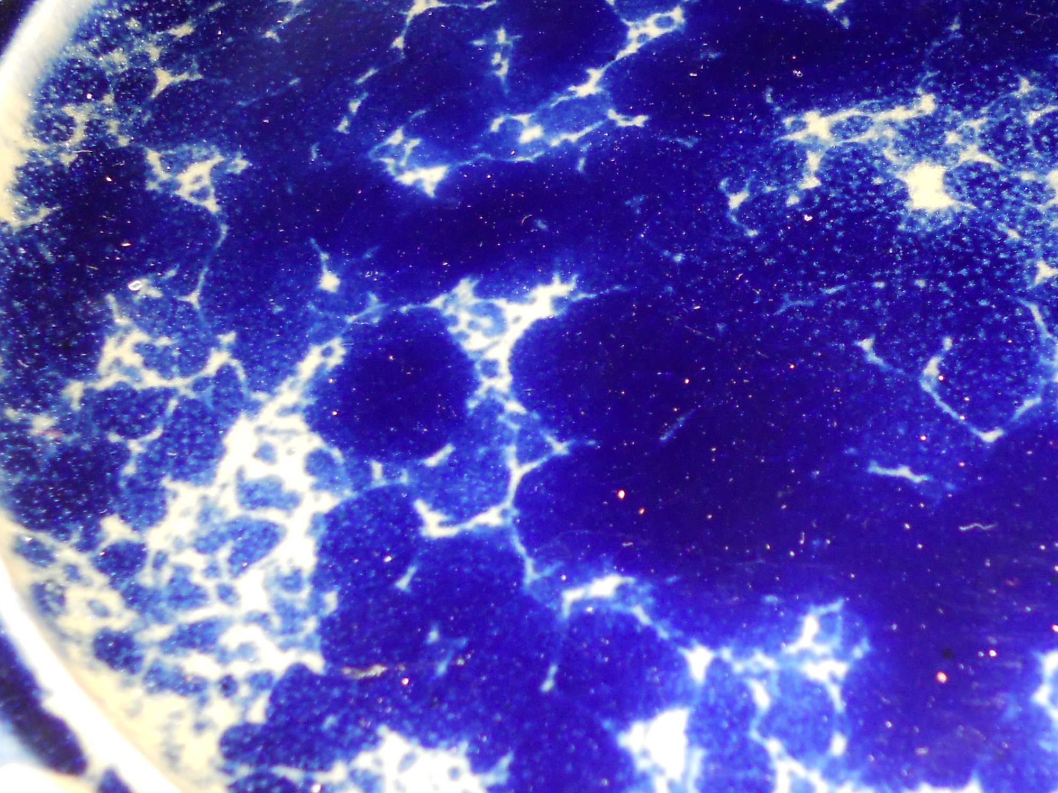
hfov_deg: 30.0
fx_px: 1956
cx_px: 737
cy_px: 400
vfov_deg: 22.9
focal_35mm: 64
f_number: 8.8
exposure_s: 1/25
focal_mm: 5.8
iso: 200
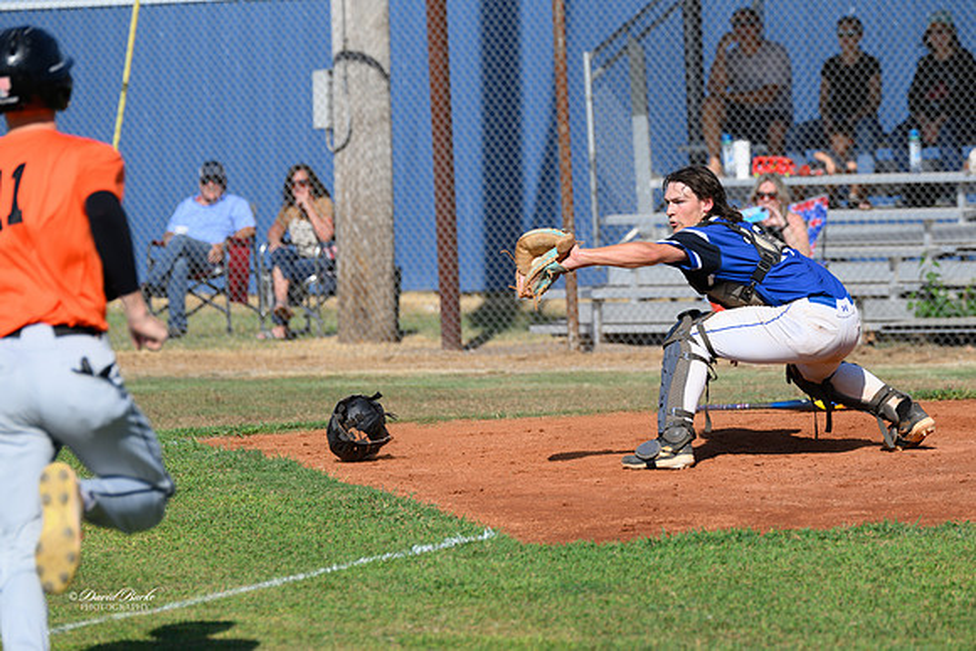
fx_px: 5077
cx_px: 589
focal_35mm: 187
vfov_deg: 7.3
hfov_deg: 11.0
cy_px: 279
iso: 140
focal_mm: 155
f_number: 4
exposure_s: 1/2000
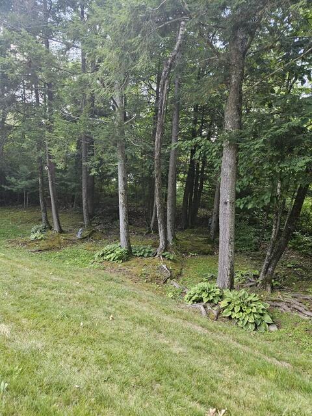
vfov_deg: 73.9
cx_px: 156
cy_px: 208
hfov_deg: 58.9
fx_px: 276
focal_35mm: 23
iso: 100
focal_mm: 5.4
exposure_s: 1/180
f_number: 1.8
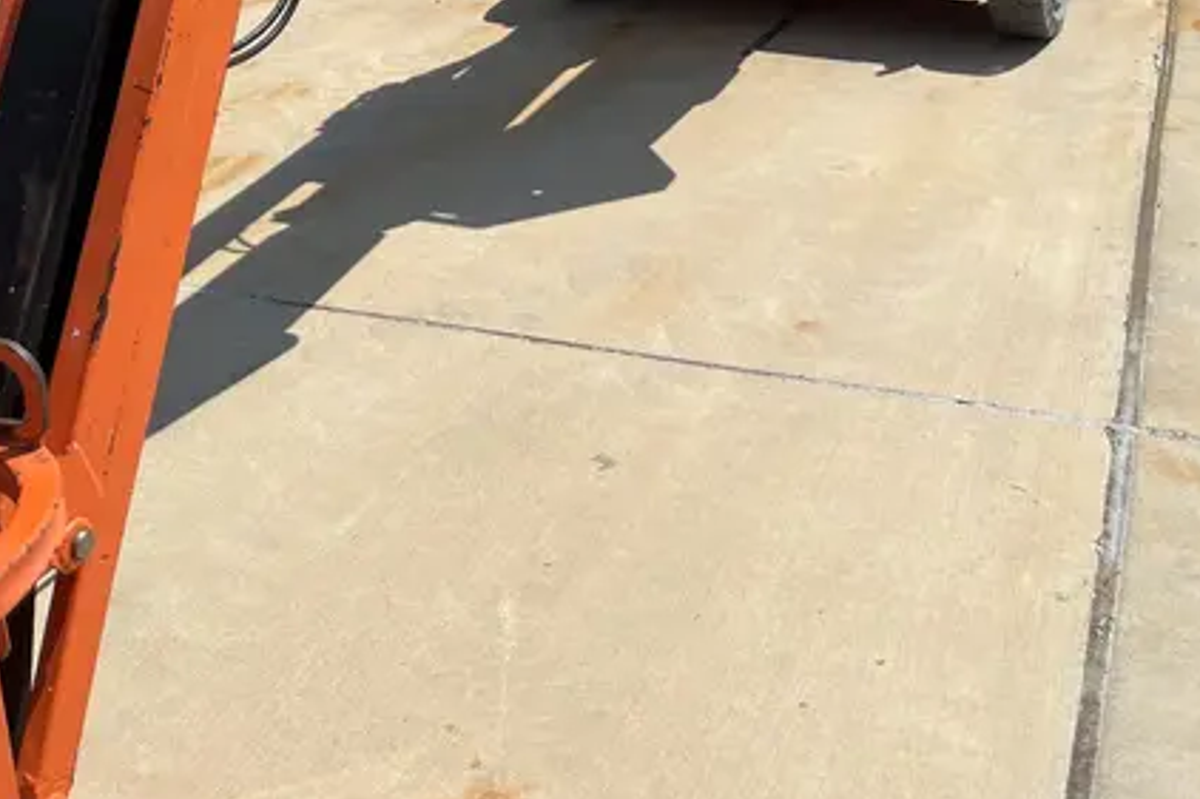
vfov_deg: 25.4
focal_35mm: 47
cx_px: 722
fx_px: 1566
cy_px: -189
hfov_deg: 41.7
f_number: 1.6
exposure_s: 1/6173
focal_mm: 5.1
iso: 50
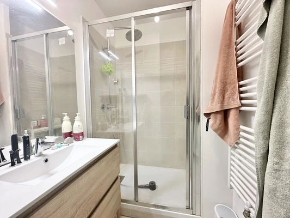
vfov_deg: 85.7
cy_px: 109
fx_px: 117
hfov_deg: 102.1
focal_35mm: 14
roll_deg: +1.2
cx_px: 145
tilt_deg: -1.5
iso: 320
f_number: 2.2
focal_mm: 2.22
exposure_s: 1/100
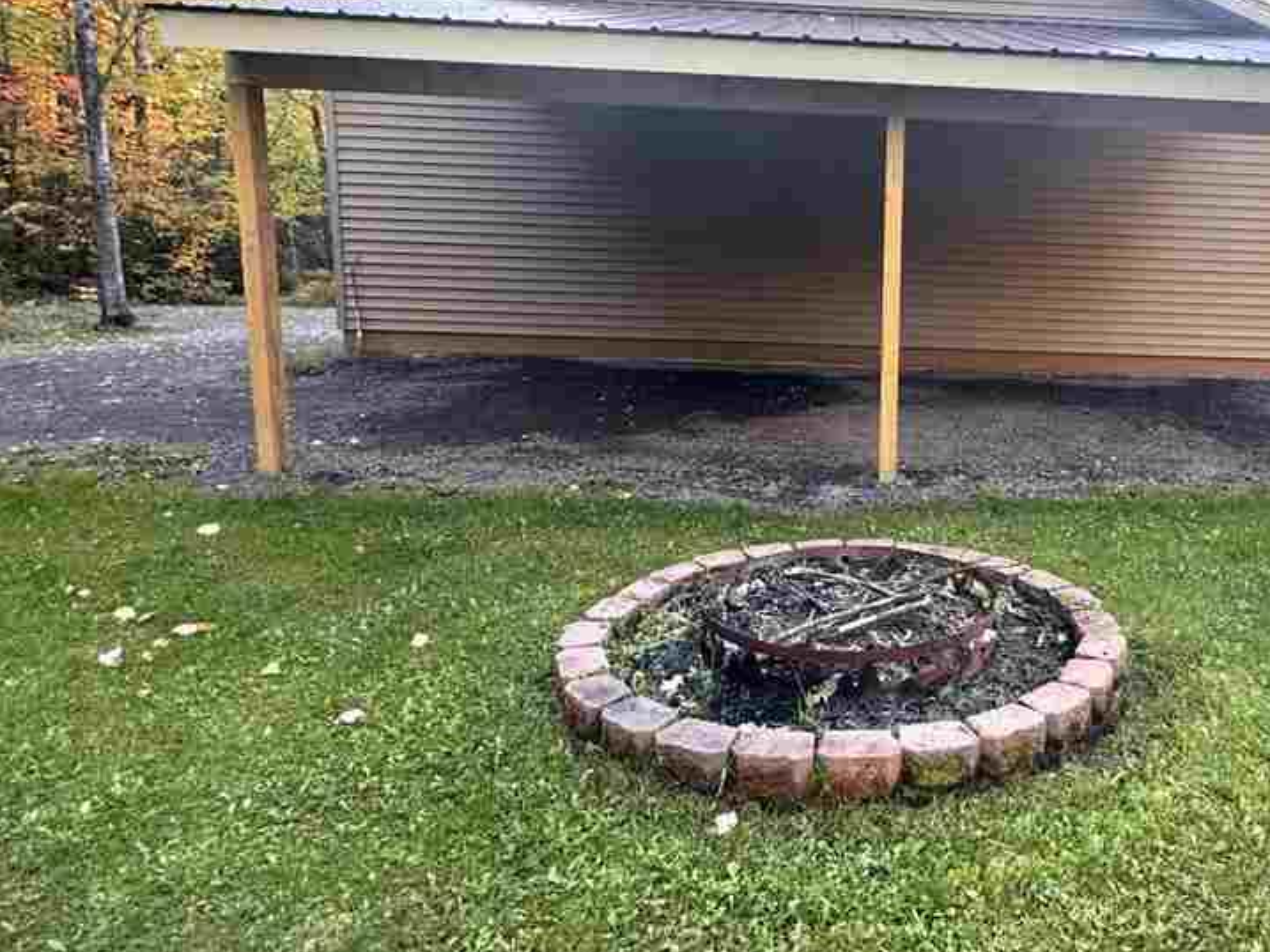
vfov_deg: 54.7
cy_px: 414
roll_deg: -3.1
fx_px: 917
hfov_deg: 66.6
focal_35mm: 25
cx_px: 891
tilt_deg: -9.0
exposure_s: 1/99
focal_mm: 2.22
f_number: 2.2
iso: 160
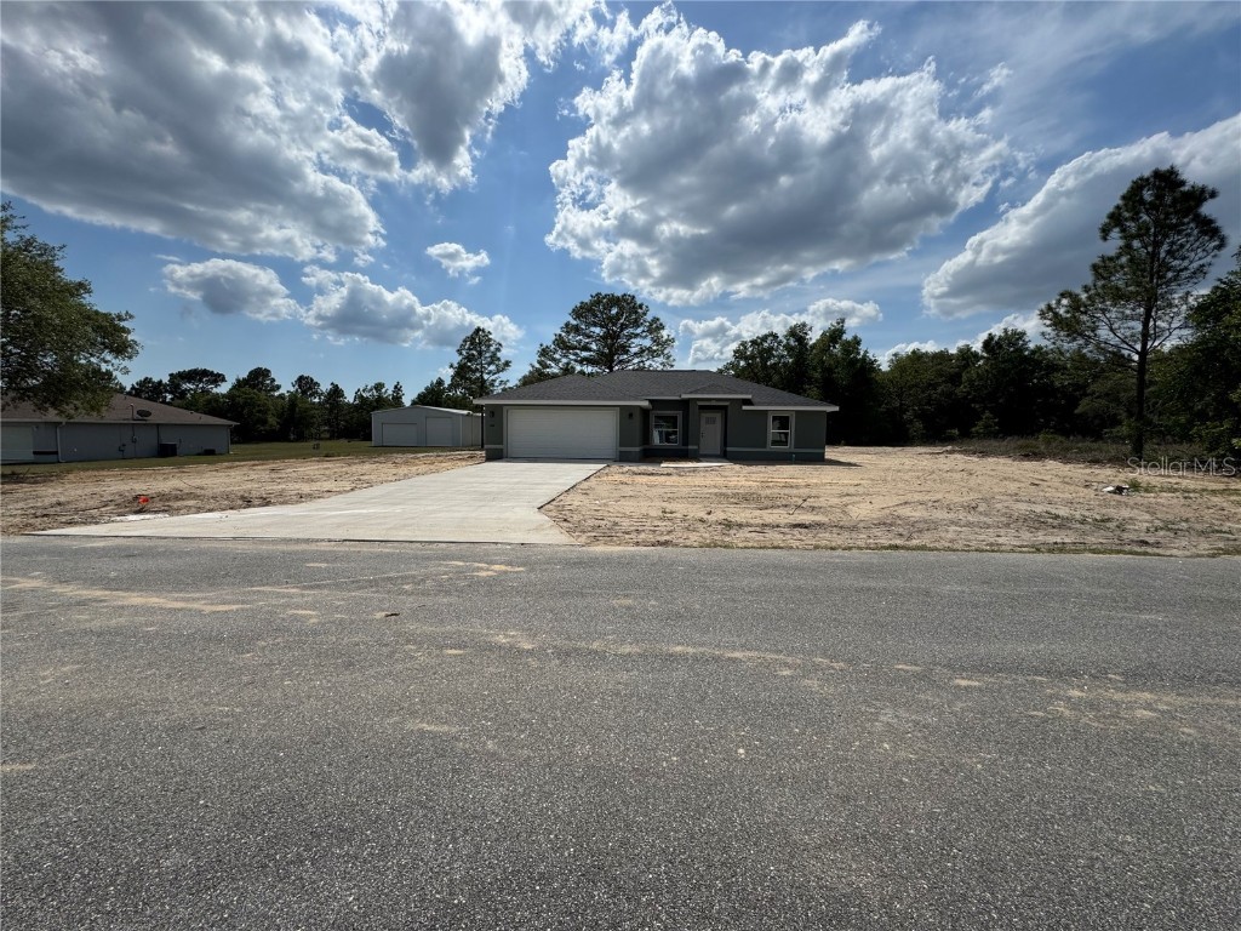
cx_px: 620
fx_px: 502
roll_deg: -0.1
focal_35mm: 14
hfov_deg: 102.1
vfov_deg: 85.7
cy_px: 466
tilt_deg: -3.3
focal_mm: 2.22
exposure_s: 1/3717
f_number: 2.2
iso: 32
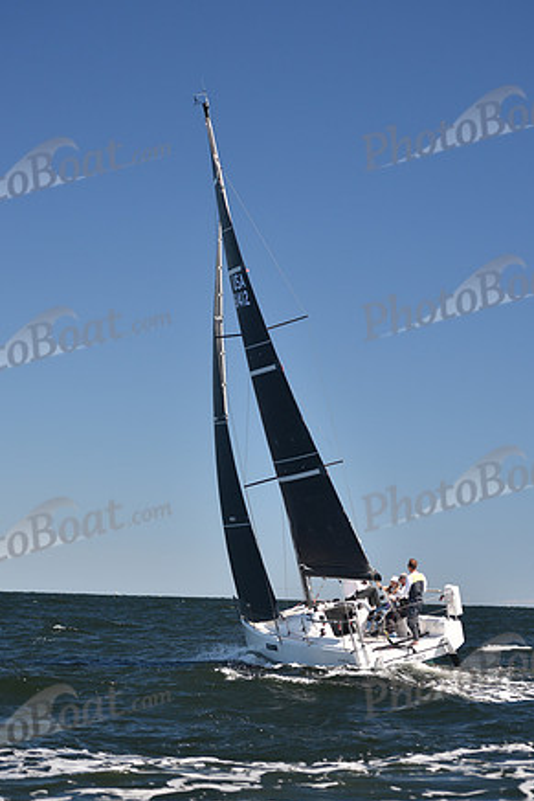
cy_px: 415
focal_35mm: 109
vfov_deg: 18.7
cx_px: 267
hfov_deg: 12.6
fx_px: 2423
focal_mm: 82
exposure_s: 1/1000
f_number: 2.8
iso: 200
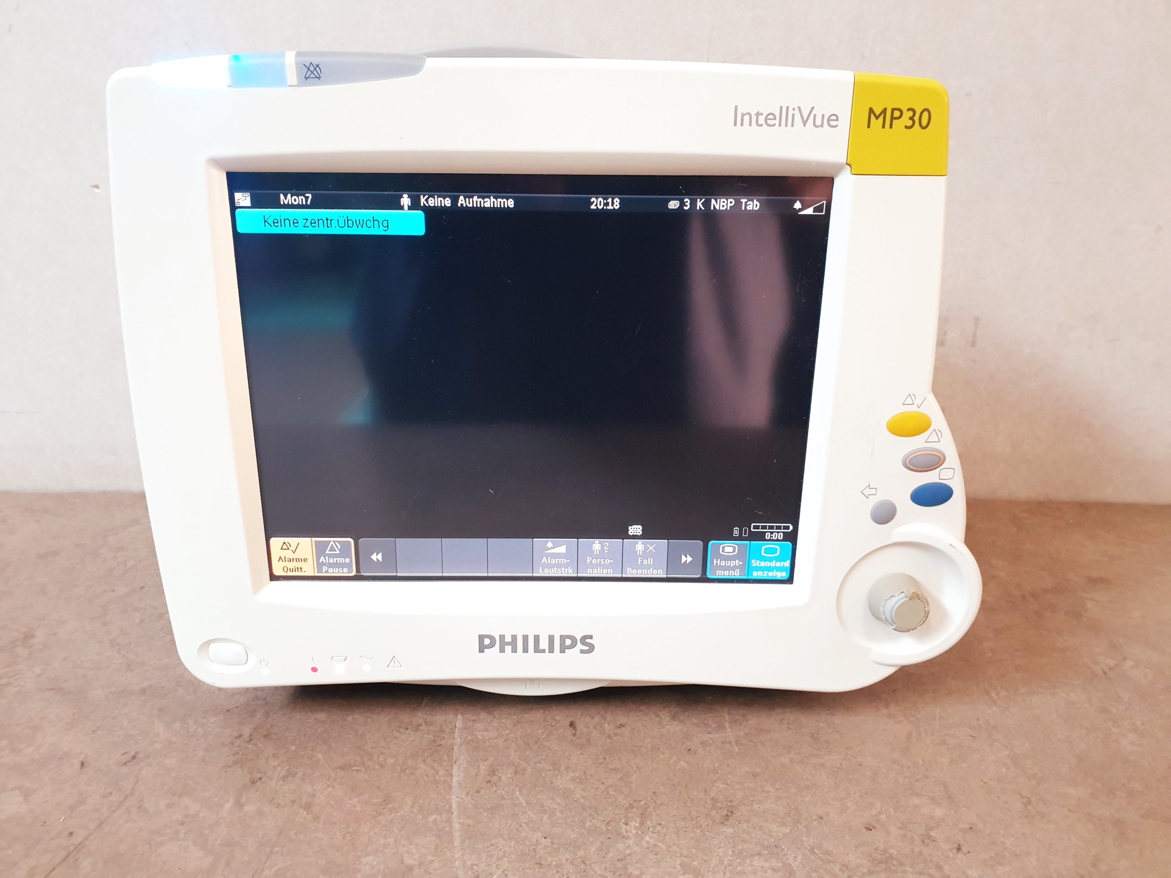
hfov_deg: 67.3
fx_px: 880
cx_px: 586
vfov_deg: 53.1
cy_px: 439
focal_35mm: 26
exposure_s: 1/50
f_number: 2.4
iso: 400
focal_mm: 4.3
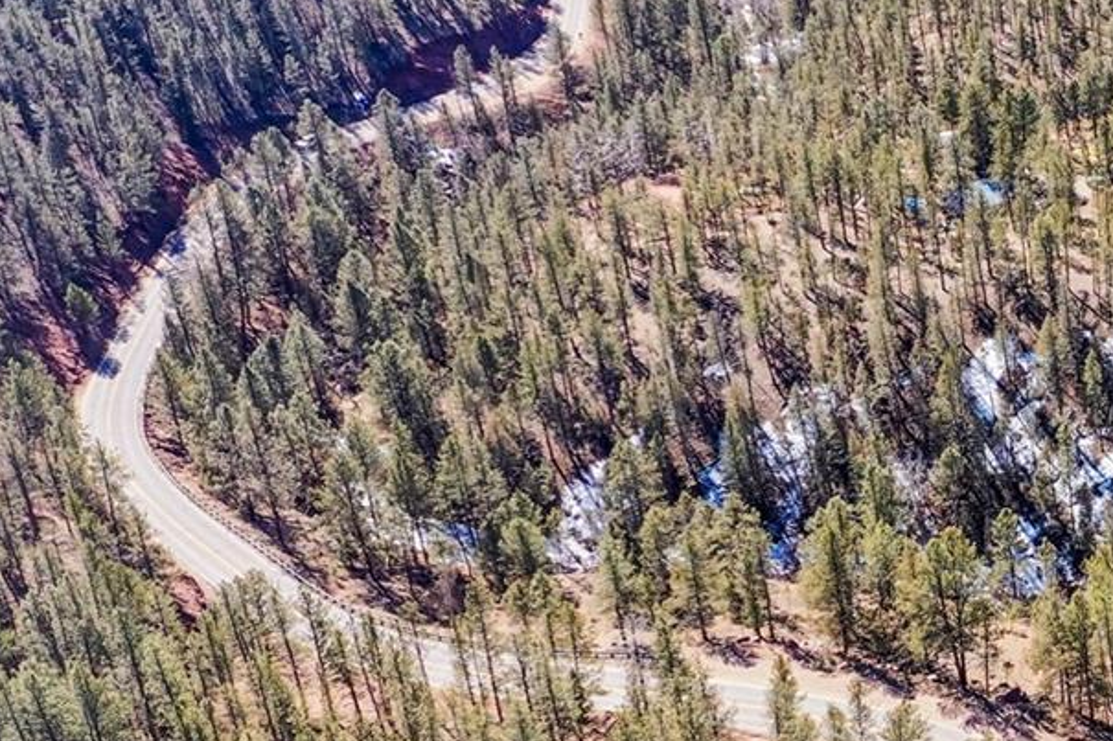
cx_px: 1457
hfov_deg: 23.9
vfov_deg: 18.4
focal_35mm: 74
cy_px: 495
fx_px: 2287
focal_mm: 10.26
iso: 100
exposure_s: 1/200
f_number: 5
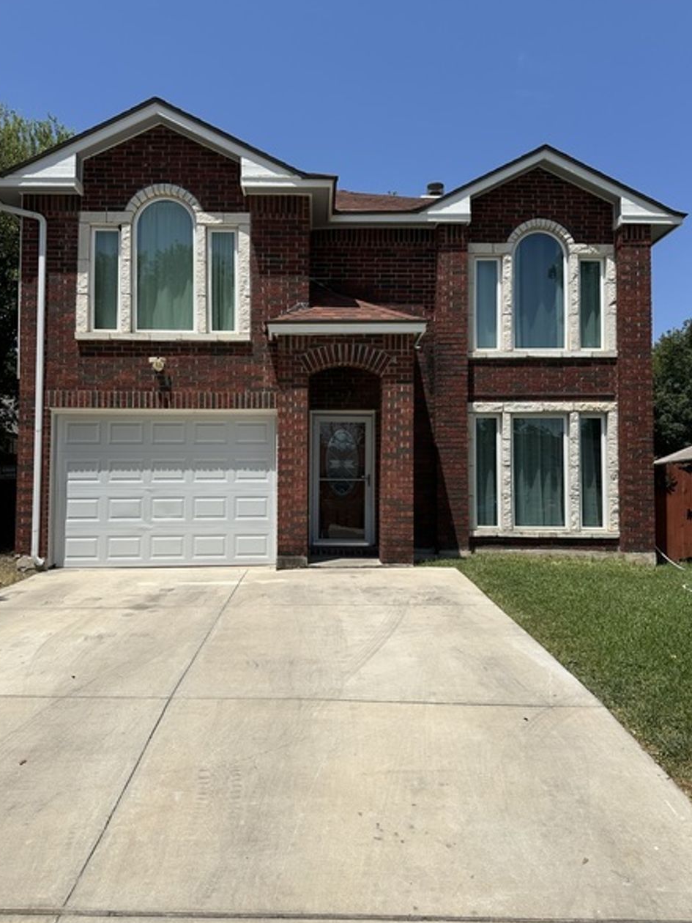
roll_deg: -1.1
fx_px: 693
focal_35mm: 26
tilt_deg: +3.5
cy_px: 457
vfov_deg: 67.3
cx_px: 329
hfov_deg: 53.0
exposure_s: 1/8197
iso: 80
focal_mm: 6.86
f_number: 1.78
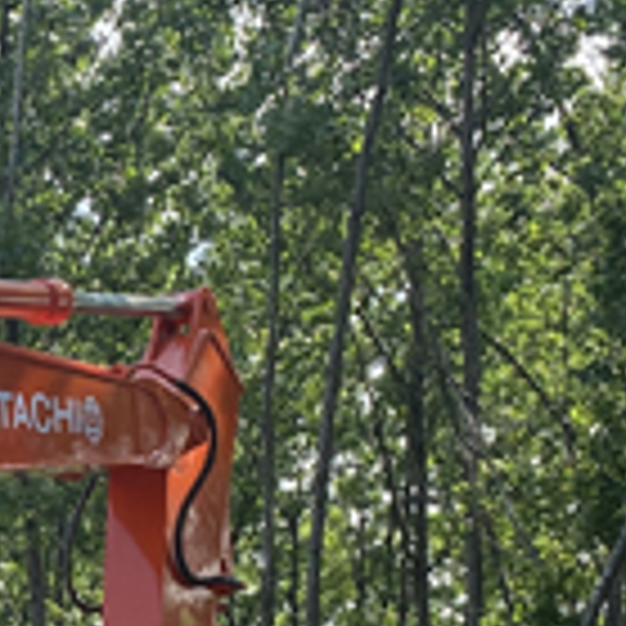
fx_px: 2169
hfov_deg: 13.8
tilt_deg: +7.9
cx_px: -644
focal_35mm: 106
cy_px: 649
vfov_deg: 16.1
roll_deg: -0.8
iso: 32
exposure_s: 1/912
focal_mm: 4.25
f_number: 1.8
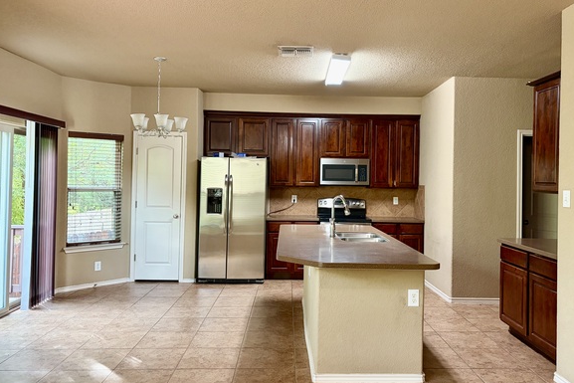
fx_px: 478
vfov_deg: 43.6
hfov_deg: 61.9
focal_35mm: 30
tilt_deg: +0.7
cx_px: 306
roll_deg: -1.7
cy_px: 175
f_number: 1.6
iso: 250
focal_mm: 5.96
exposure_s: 1/60
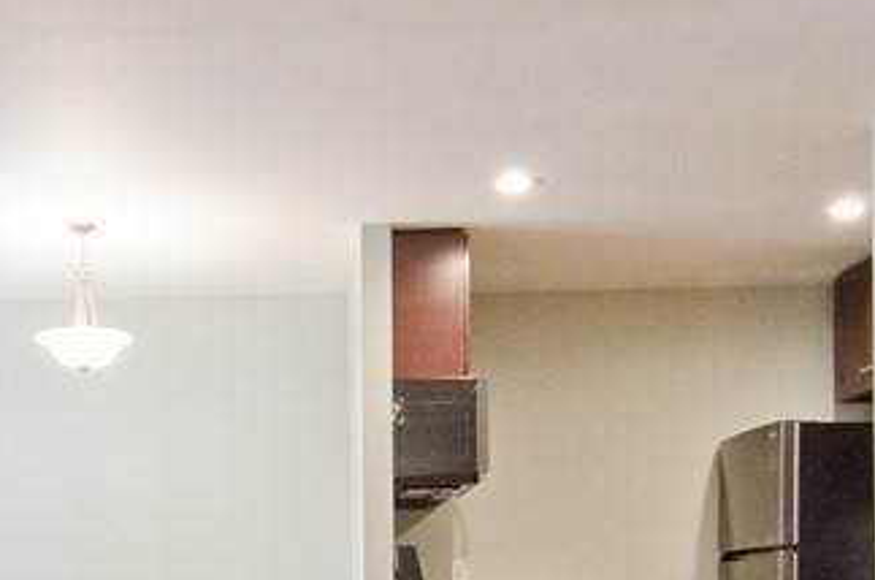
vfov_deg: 22.7
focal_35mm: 57
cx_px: 279
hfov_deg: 34.7
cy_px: 594
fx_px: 1383
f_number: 4
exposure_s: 1/60
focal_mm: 12
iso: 500
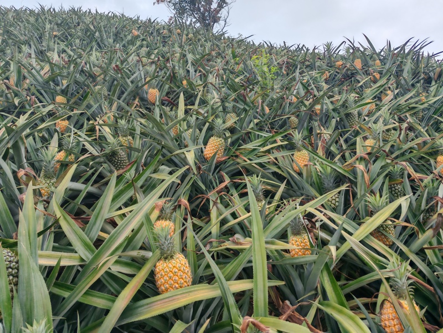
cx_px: 222
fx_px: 346
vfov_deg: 51.4
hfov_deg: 65.3
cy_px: 166
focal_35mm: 27
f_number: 1.95
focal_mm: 5.52
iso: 50
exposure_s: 1/1200
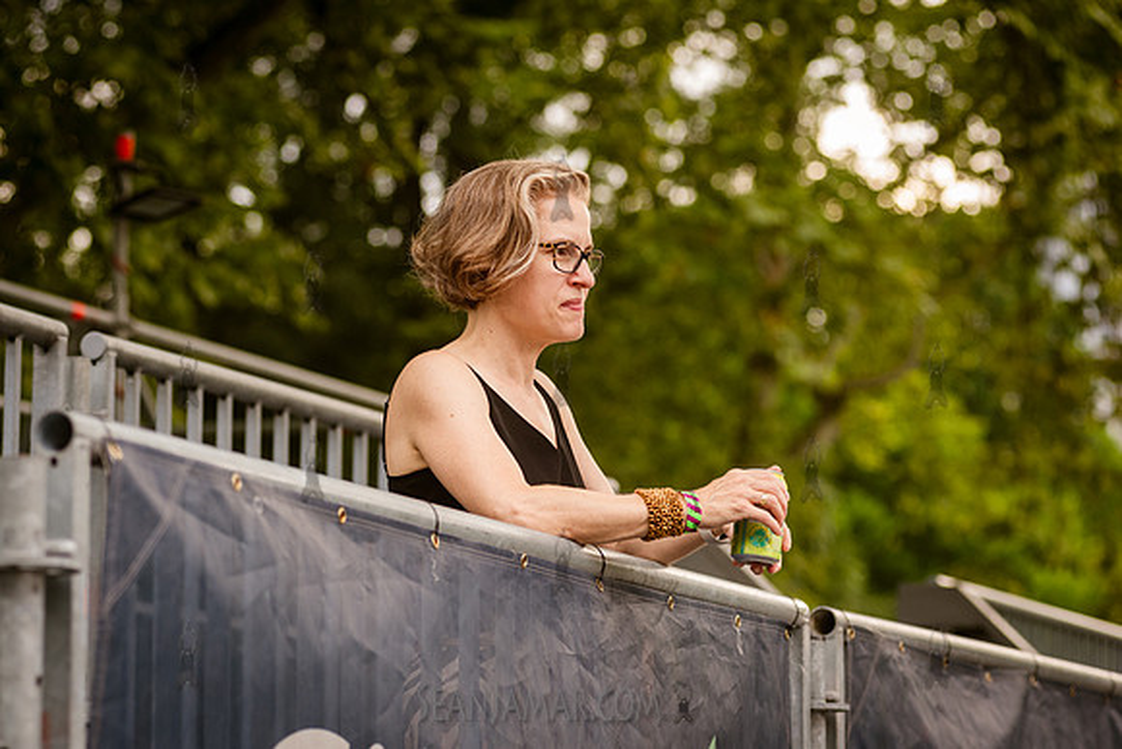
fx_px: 3965
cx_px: 518
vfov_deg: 10.8
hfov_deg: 16.1
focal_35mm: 127
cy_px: 370
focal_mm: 112
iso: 1000
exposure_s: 1/500
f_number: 4
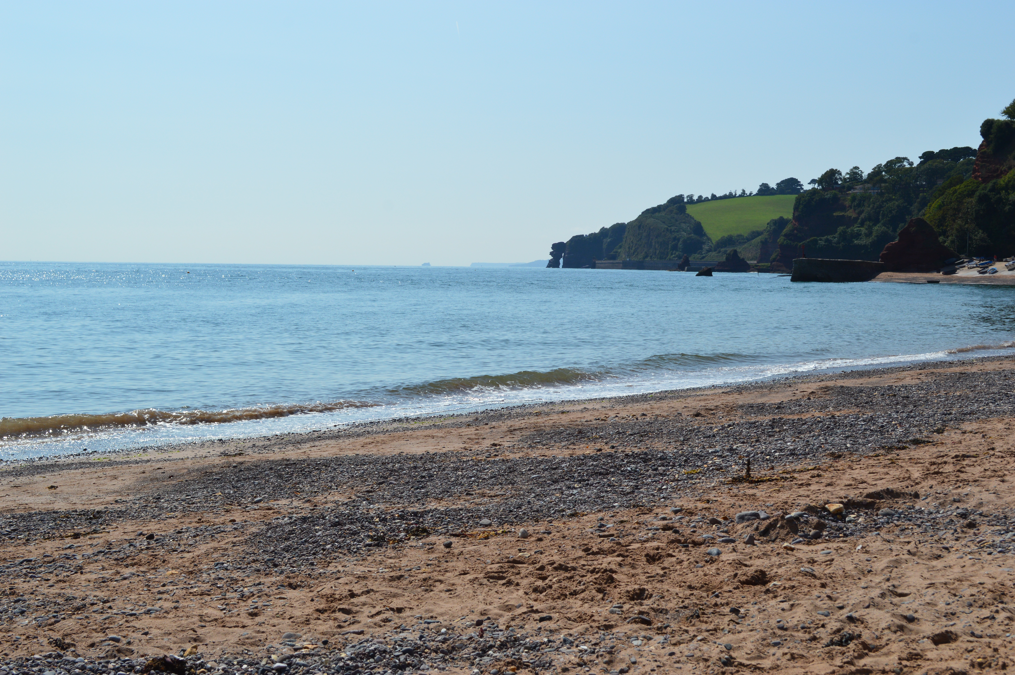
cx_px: 508
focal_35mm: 51
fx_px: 1437
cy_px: 338
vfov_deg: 26.4
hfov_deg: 38.9
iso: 220
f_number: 11
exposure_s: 1/500
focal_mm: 34
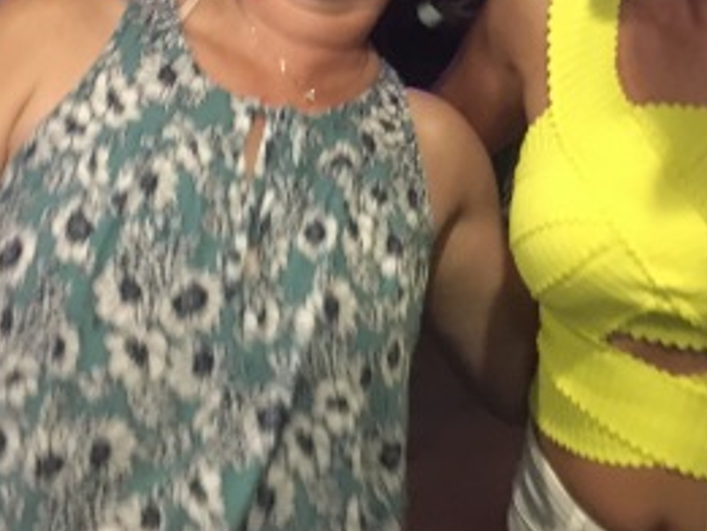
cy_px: -38
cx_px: 531
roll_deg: +1.9
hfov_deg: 27.0
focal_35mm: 71
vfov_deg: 19.9
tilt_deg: -10.4
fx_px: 1451
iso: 500
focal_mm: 4.15
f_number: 2.2
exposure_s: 1/15
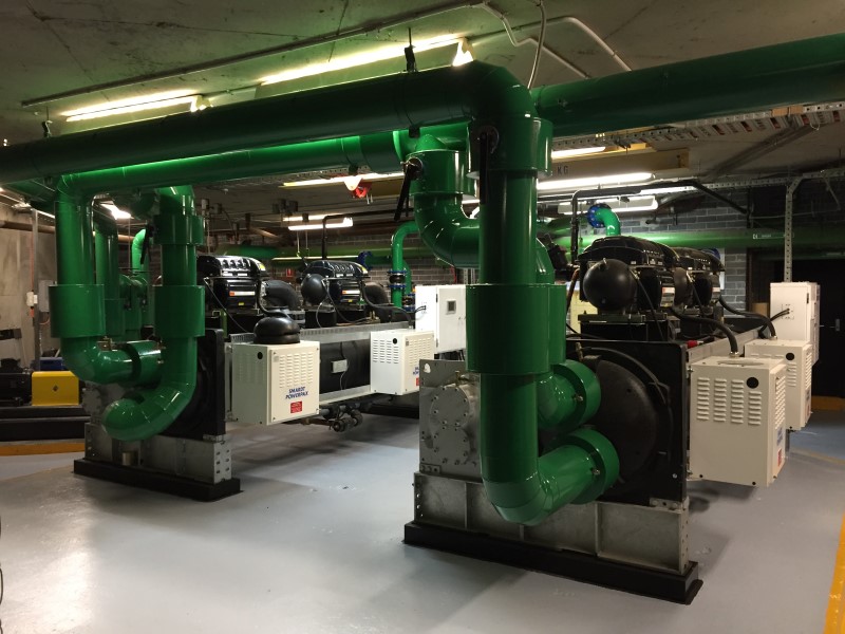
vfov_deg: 48.2
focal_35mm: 29
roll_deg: +0.2
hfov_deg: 61.7
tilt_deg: -3.6
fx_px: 708
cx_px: 422
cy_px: 317
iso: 160
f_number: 2.2
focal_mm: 4.15
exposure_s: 1/33
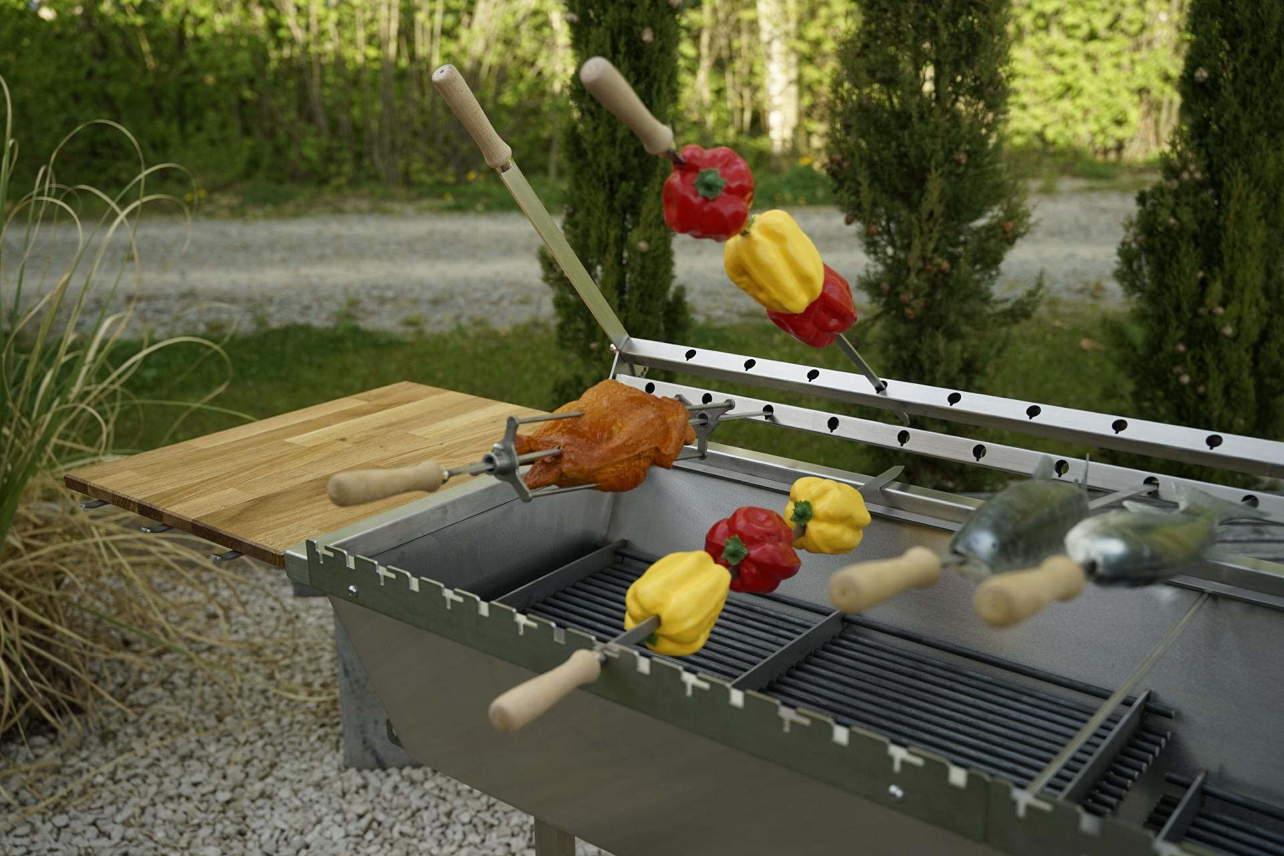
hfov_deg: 53.1
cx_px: 642
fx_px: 1284
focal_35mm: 36
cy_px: 428
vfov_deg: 36.9
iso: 100
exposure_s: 1/250
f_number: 3.5
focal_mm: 36
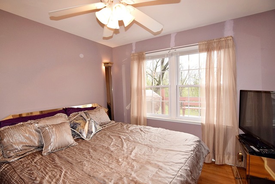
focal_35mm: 16
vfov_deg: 72.1
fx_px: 126
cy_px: 92
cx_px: 138
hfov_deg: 95.0
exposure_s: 1/125
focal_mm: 11
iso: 800
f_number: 5.6
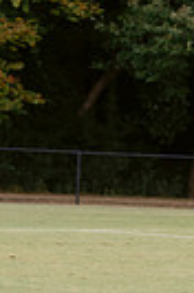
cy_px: 142
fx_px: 3201
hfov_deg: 3.4
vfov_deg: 5.2
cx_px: 622
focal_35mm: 394
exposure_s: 1/125
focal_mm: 90
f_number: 3.2
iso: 640
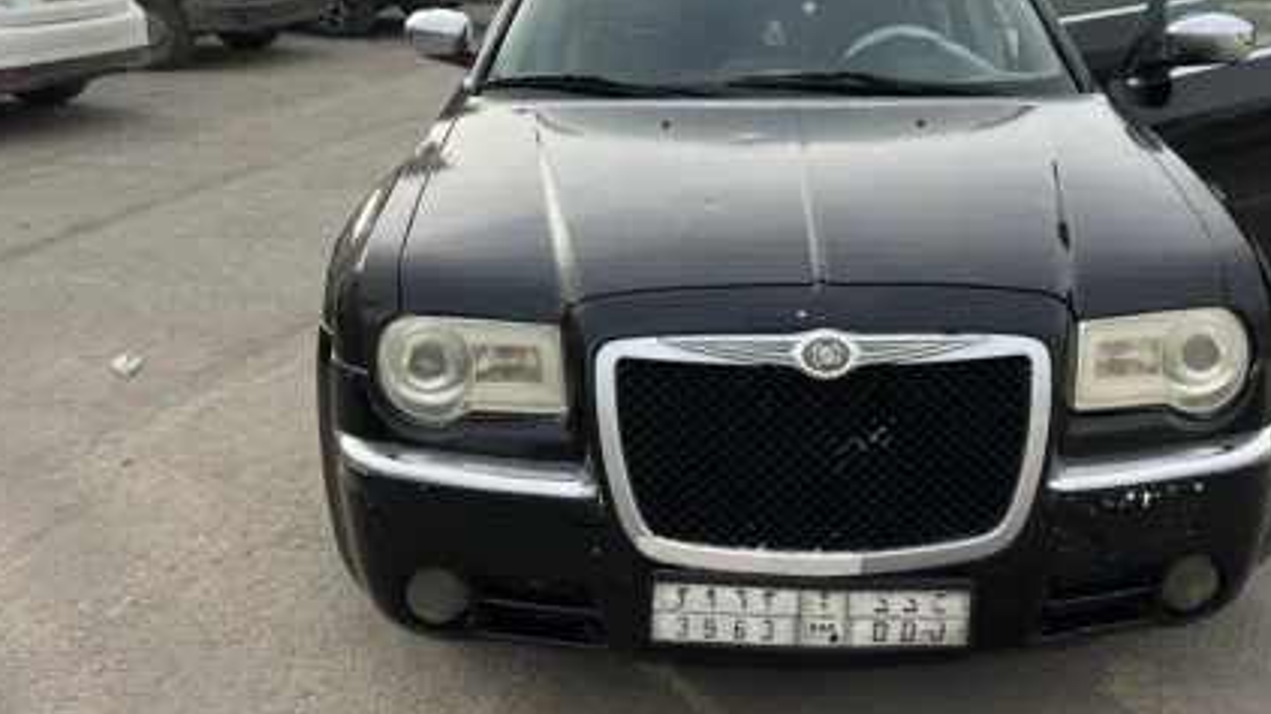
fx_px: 1449
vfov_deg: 27.4
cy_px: 214
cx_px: 753
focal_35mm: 43
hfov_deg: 47.1
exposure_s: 1/1159
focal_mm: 5.7
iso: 50
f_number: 1.5
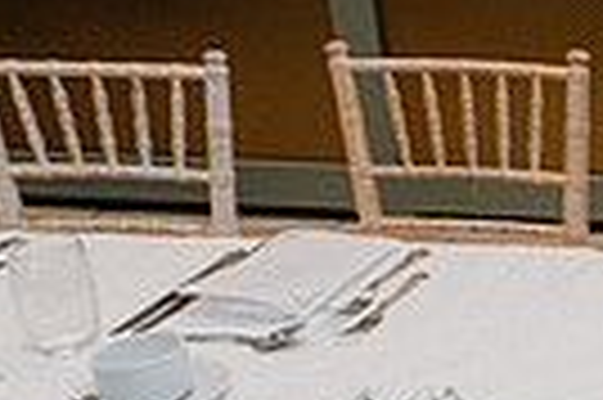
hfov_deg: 15.7
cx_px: 1188
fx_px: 1740
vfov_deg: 13.1
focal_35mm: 104
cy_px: 106
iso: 2000
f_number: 3.5
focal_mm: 24
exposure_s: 1/160
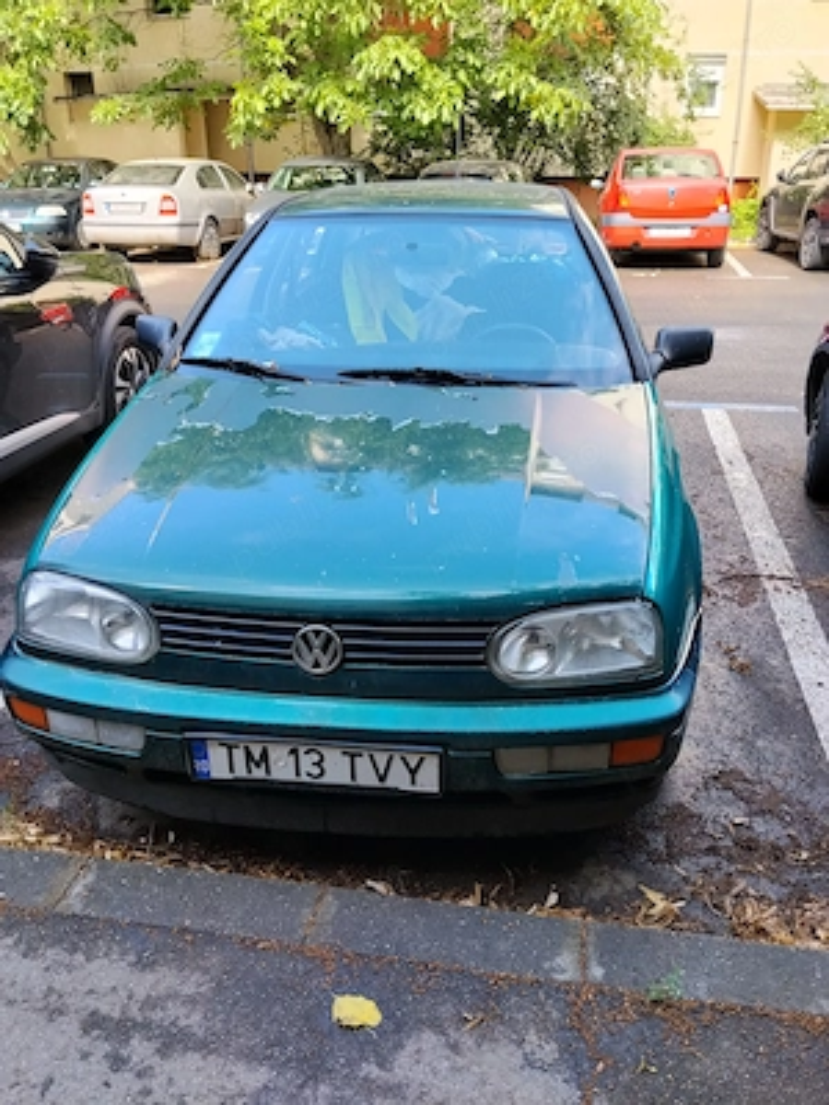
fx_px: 926
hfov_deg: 48.2
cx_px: 414
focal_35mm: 29
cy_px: 552
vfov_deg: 61.7
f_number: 1.8
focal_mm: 4.22
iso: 50
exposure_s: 1/100
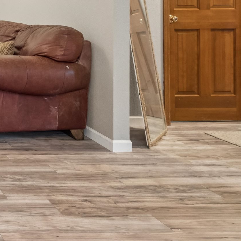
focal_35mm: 50
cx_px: -154
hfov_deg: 23.7
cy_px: 0
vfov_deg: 31.5
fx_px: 394
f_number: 10
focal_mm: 16
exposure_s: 1/4
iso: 800
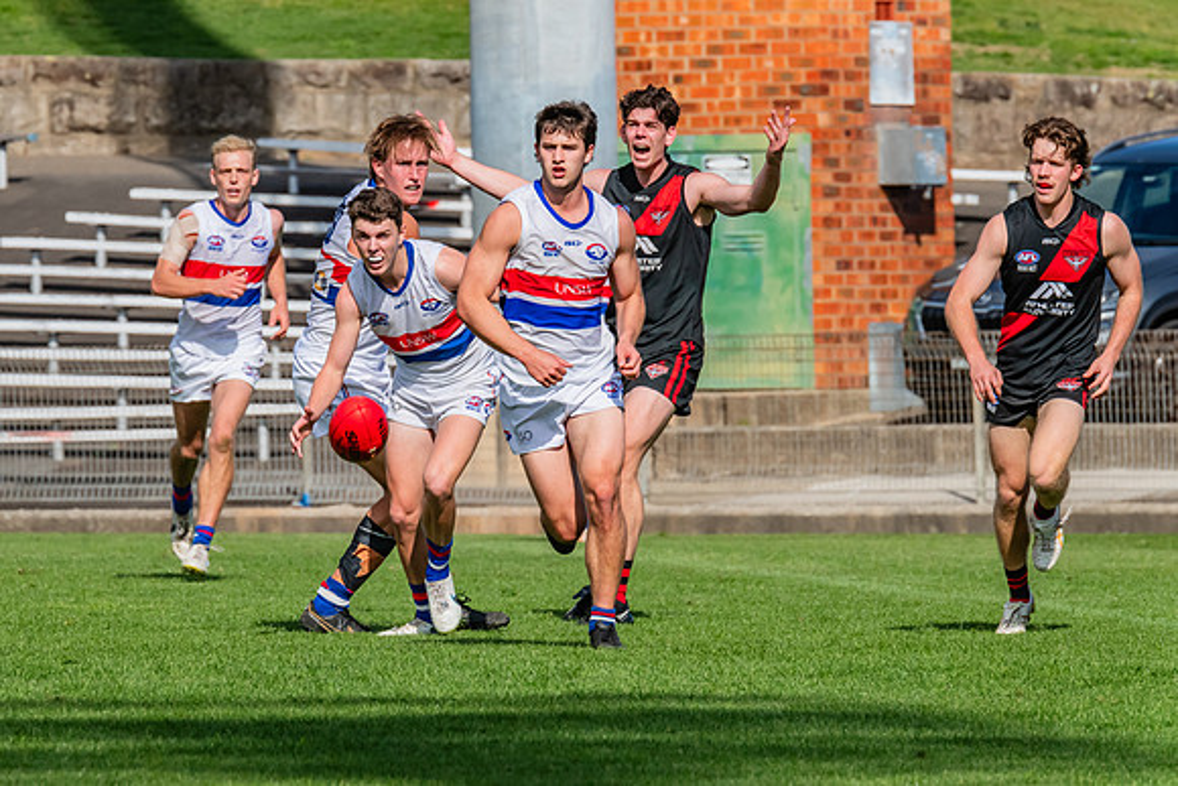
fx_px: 18653
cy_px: 352
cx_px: 403
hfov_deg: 3.6
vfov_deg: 2.4
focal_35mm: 570
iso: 800
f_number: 13
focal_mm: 420
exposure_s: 1/1600
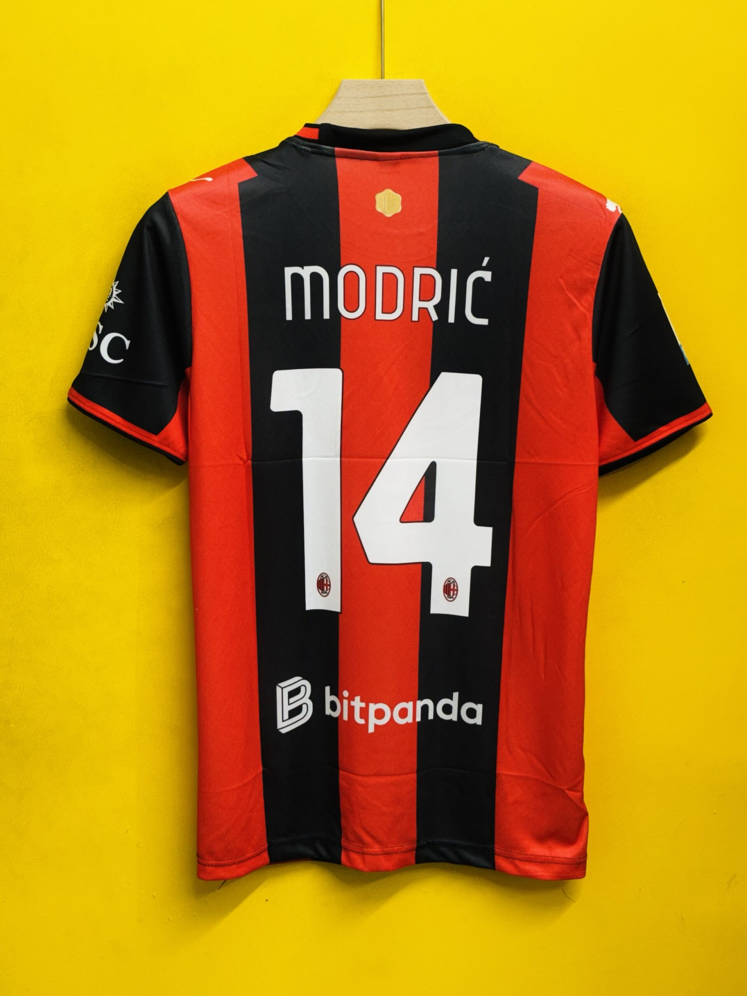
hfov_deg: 28.0
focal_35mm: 52
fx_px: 1496
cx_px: 374
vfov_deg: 36.8
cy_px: 498
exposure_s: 1/50
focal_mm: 5.96
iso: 32
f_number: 1.6
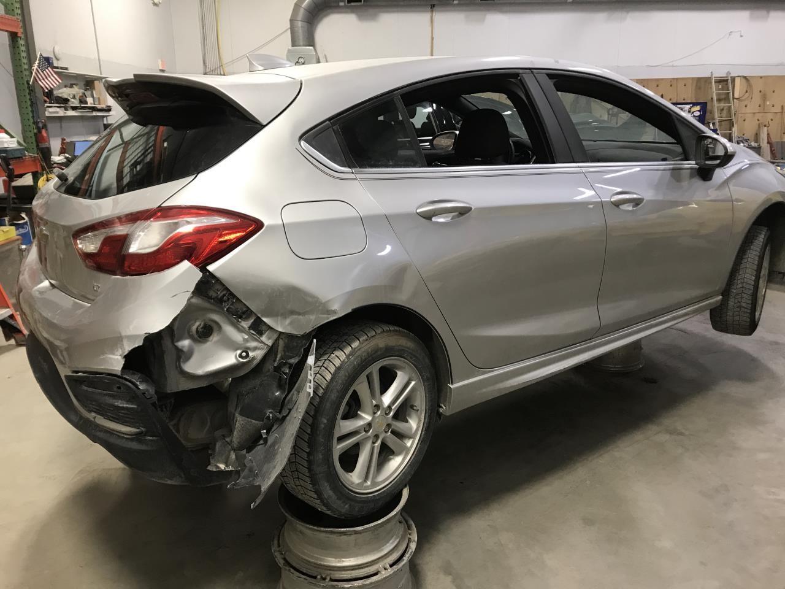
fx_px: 635
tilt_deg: -16.1
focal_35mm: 28
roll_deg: +1.3
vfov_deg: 49.7
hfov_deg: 63.4
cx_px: 392
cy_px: 294
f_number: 1.8
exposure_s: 1/17
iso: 40
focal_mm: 3.99
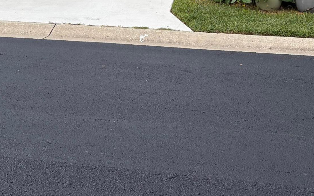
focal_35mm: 72
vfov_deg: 16.4
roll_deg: +0.3
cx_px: 79
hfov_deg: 28.2
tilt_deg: +2.7
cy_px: -105
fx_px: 616
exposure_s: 1/1263
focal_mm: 5.96
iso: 64
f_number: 1.6
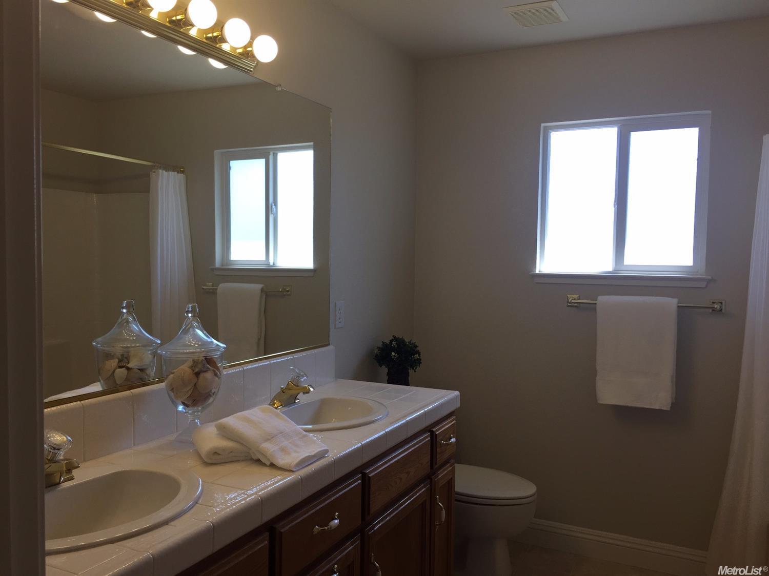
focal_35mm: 29
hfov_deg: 61.7
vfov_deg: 48.2
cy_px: 288
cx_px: 384
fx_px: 644
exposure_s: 1/120
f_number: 2.2
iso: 32
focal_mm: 4.15
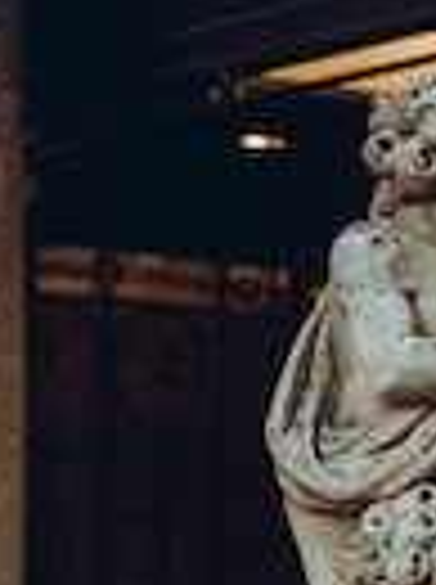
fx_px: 3960
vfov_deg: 8.3
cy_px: 710
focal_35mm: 235
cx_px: 1497
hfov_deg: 5.7
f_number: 2.8
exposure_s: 1/400
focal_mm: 36
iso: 400
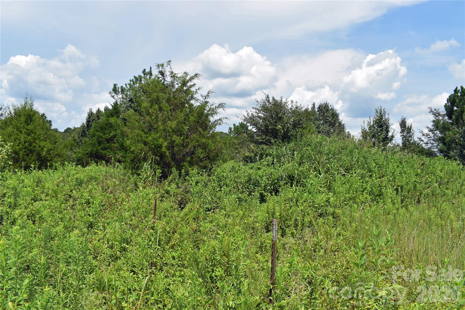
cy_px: 155
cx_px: 232
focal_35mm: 27
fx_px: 349
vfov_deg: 47.9
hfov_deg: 67.4
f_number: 11
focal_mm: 18
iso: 100
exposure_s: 1/200
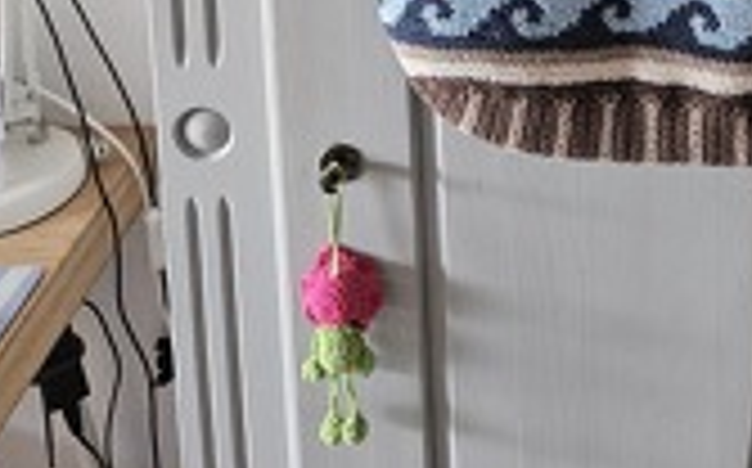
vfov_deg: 15.6
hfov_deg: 29.2
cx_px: 657
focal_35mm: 68
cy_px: -441
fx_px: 1392
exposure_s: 1/50
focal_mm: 5.4
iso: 640
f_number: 1.8
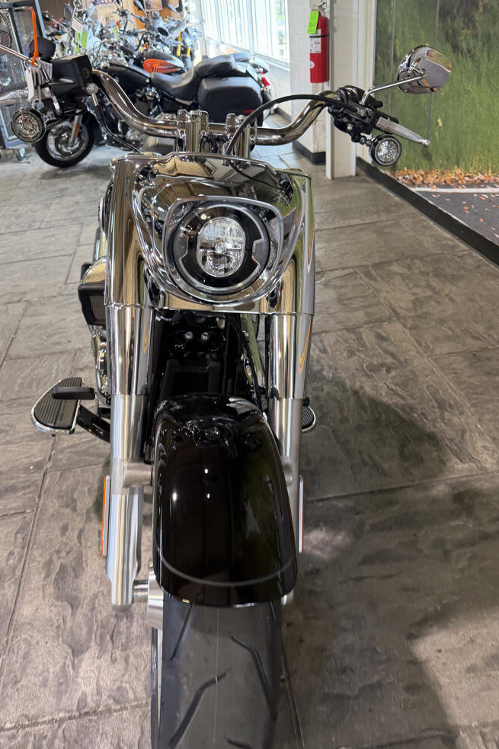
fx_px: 541
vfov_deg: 69.4
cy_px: 370
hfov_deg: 49.5
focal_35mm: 26
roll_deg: +5.8
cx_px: 236
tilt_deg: -28.0
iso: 125
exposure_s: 1/60
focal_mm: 6.76
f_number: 1.78
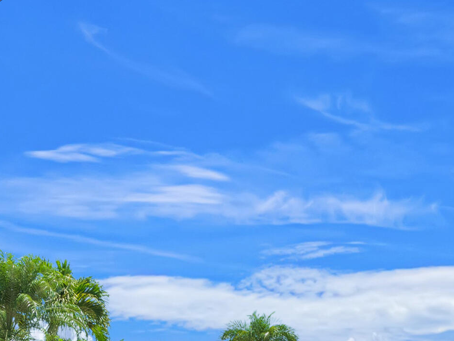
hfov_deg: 33.6
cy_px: 449
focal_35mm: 55
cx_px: 385
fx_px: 721
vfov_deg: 23.4
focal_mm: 18
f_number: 11
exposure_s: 1/320
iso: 500
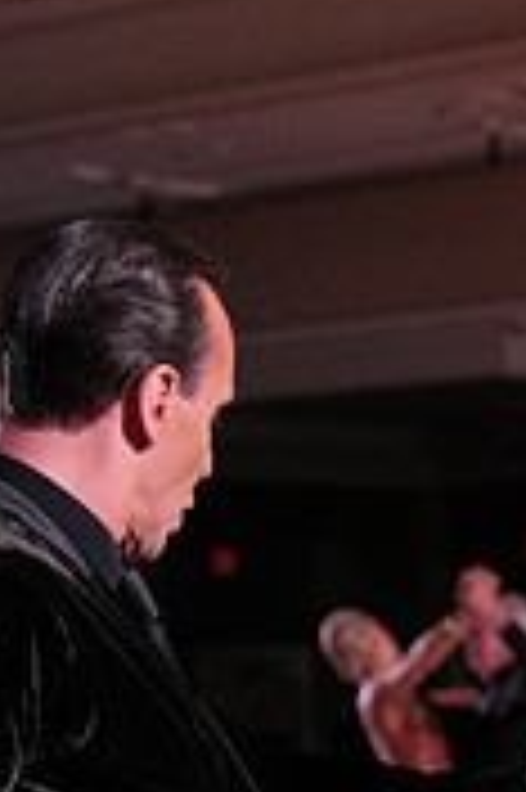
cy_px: 950
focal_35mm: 188
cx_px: 776
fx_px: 4128
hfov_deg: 7.2
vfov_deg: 10.8
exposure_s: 1/500
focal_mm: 57
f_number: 4
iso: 1250
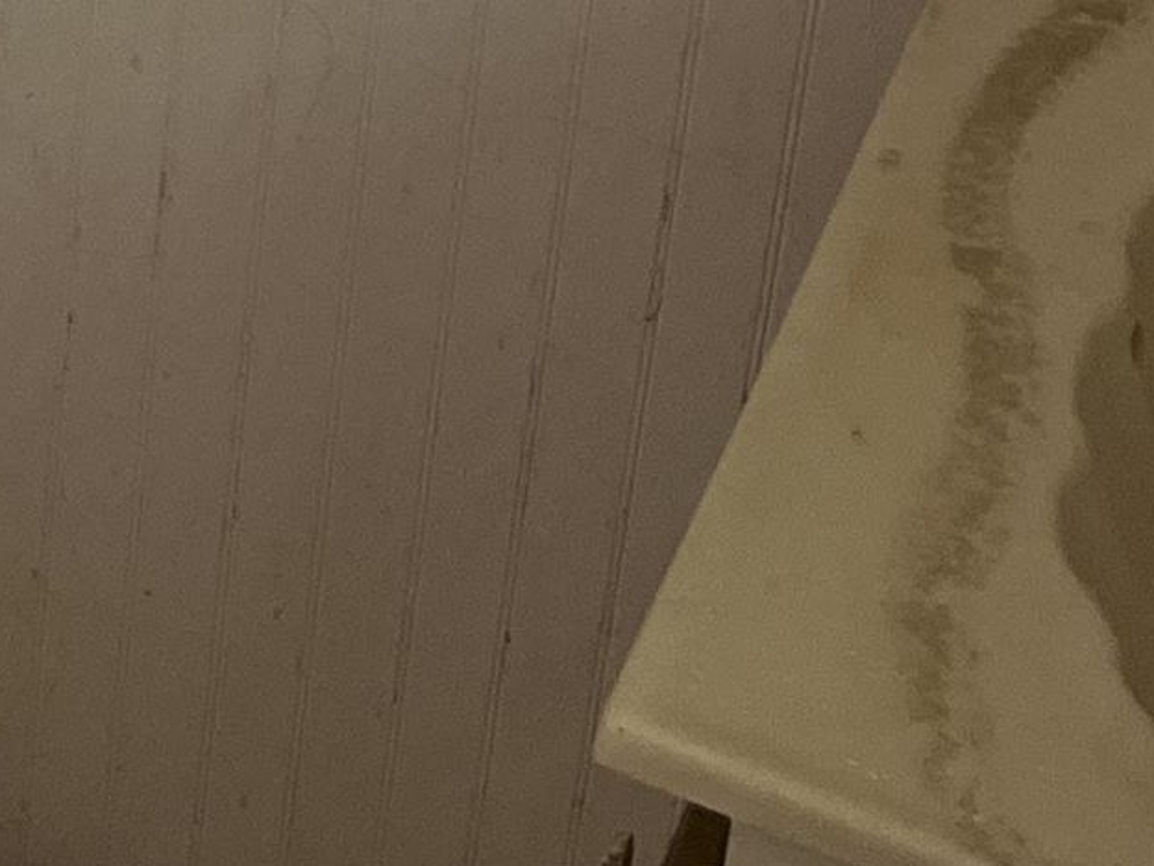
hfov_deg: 13.2
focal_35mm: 128
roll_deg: +2.1
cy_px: -1214
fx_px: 4267
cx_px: -1206
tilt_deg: -22.4
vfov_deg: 10.1
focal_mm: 5.1
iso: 125
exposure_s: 1/65
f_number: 1.6
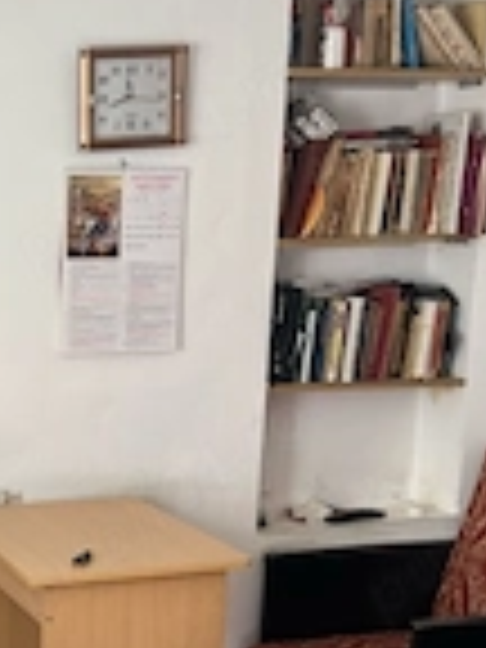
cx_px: -99
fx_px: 1348
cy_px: 562
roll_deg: +1.8
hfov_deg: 19.3
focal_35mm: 72
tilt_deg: -14.3
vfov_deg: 26.3
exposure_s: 1/110
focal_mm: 5.7
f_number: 1.5
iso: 125
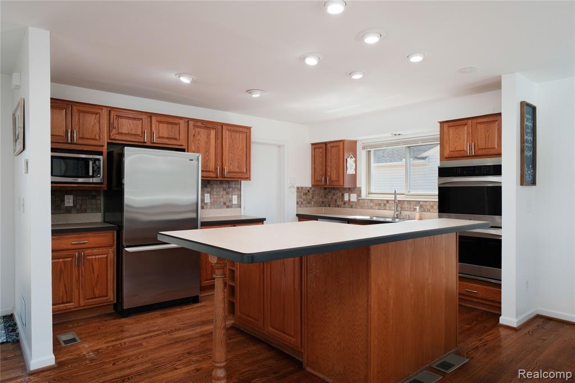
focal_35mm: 23
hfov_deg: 76.1
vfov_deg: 55.1
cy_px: 192
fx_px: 367
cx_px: 288
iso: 500
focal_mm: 15
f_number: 6.4
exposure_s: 1/250
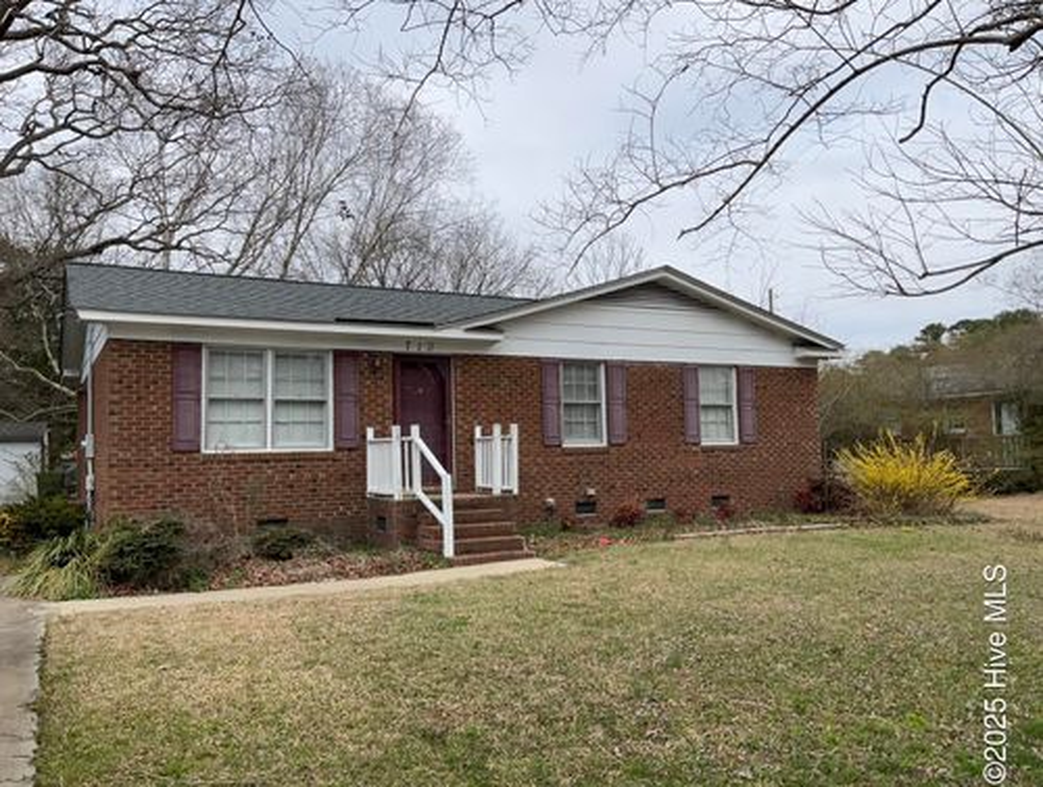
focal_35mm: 29
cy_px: 394
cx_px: 522
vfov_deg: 48.4
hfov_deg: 61.6
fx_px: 875
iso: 25
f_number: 1.8
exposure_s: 1/1490
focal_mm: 3
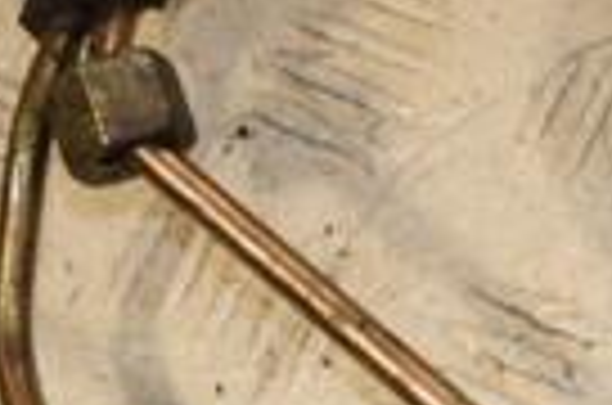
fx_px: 3938
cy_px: 212
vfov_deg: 5.9
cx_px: 558
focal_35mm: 232
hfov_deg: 8.8
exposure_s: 1/200
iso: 800
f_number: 9
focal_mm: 35
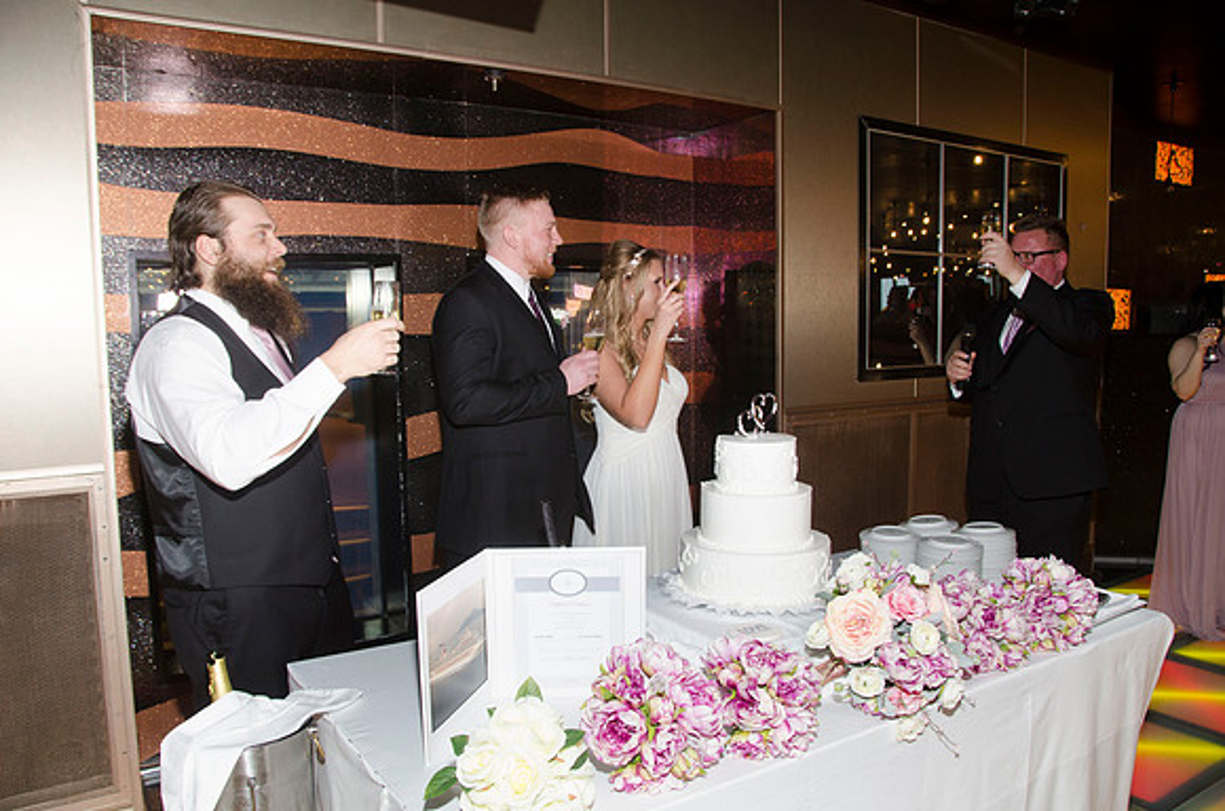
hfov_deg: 67.5
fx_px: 917
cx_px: 612
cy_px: 406
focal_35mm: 27
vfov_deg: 47.7
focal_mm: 18
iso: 400
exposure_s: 1/60
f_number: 5.6
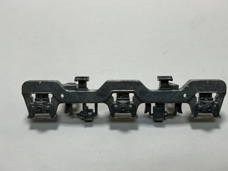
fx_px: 191
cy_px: 86
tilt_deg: -55.2
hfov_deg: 61.7
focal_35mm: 29
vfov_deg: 48.2
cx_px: 114
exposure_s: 1/214
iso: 20
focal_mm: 3
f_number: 1.8
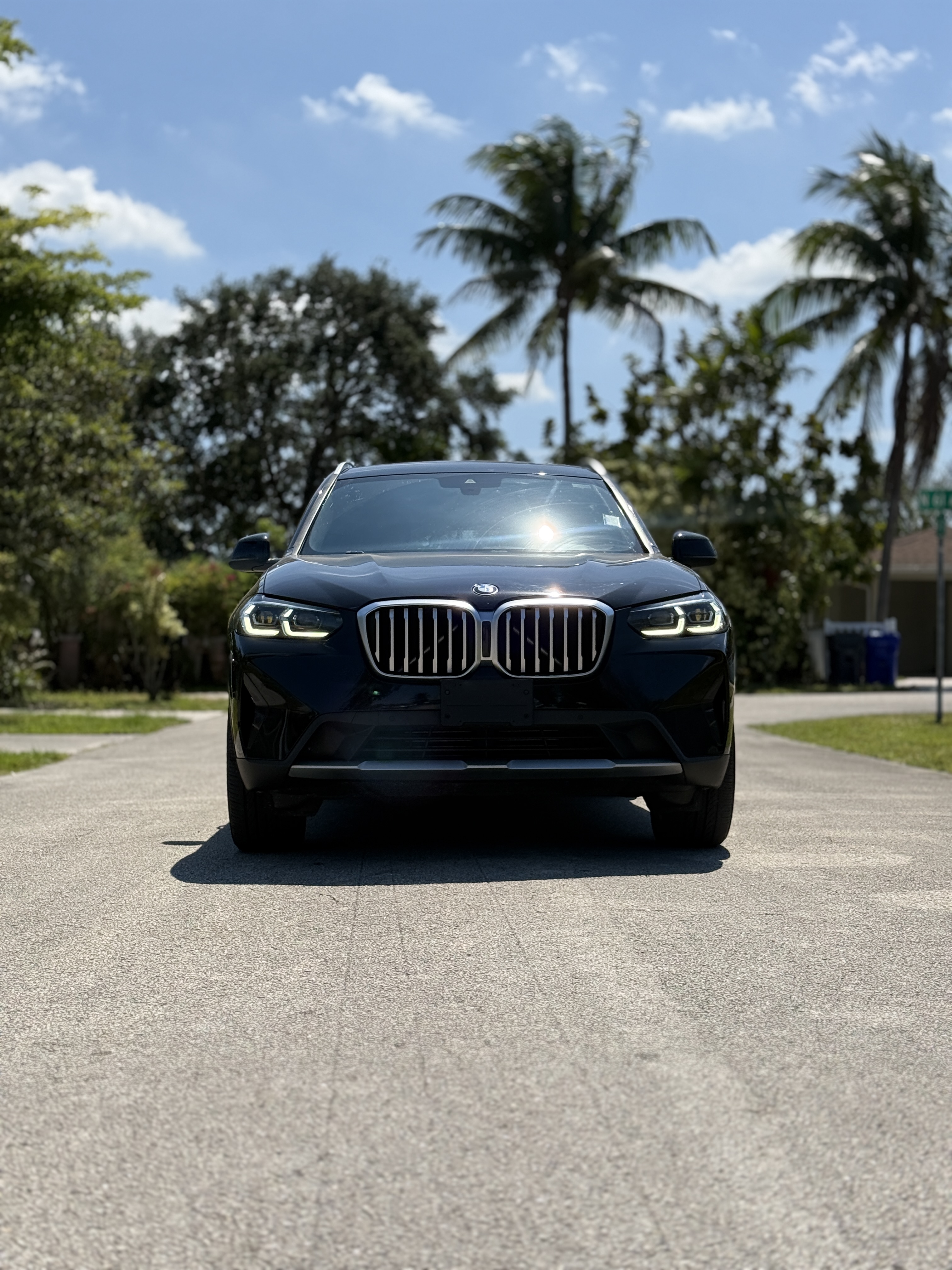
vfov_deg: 39.7
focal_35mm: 48
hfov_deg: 30.3
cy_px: 635
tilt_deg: +2.0
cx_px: 476
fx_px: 1760
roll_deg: -0.7
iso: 80
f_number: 1.78
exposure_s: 1/7143
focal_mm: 6.76
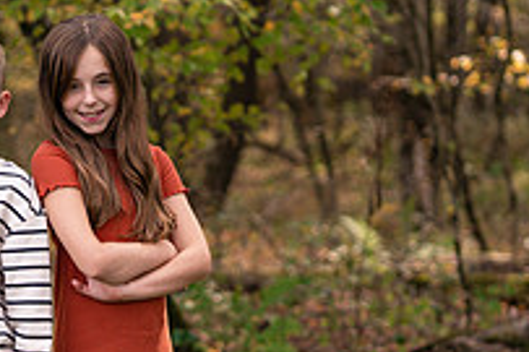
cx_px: -60
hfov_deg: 8.4
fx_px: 3568
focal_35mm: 243
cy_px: 309
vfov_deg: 5.6
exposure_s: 1/3200
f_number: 2.8
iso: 400
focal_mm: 85
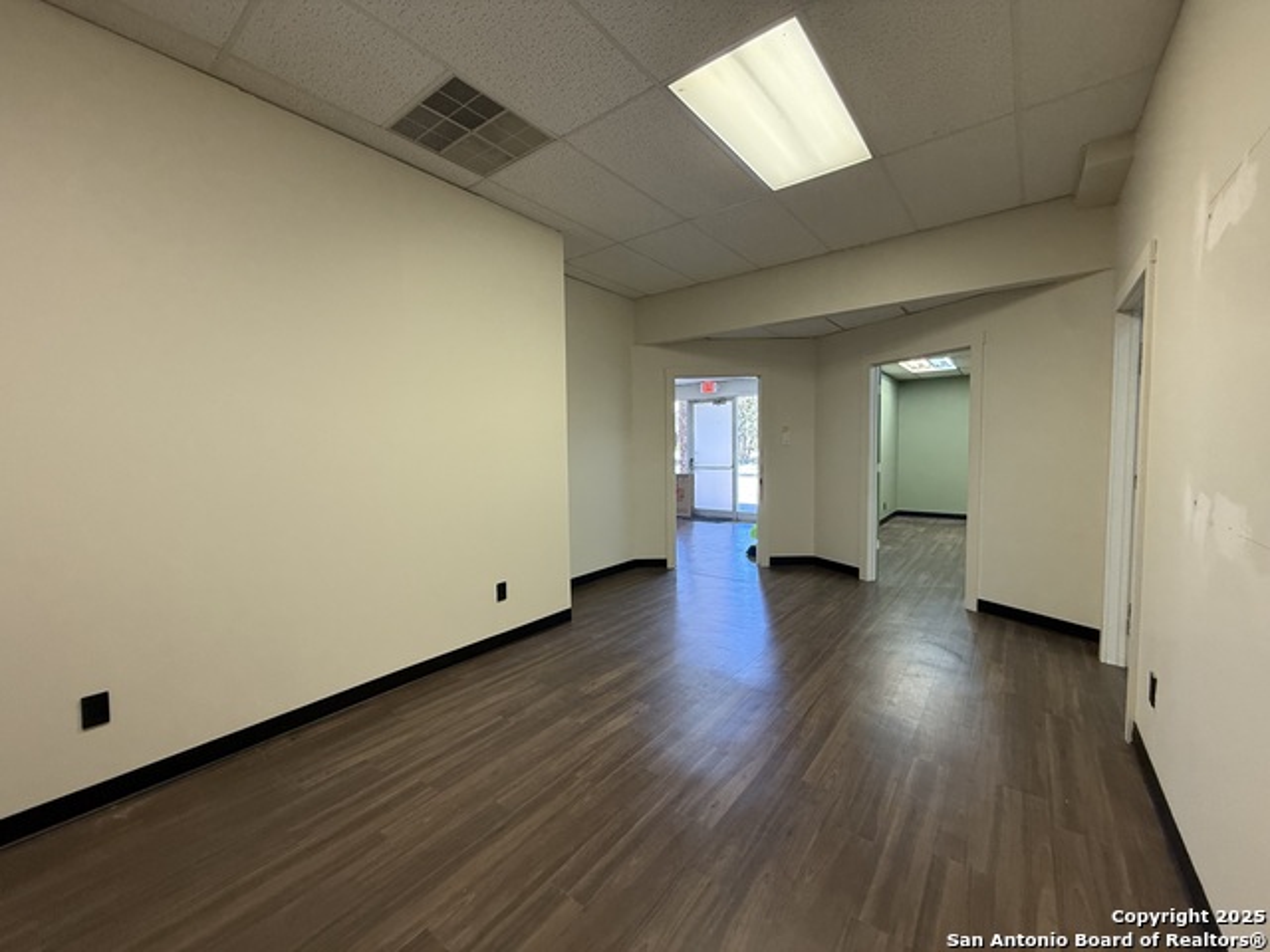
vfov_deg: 85.7
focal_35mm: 14
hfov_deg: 102.1
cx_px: 635
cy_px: 476
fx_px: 514
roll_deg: -0.2
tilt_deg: -3.5
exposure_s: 1/120
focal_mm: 2.22
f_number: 2.2
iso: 250
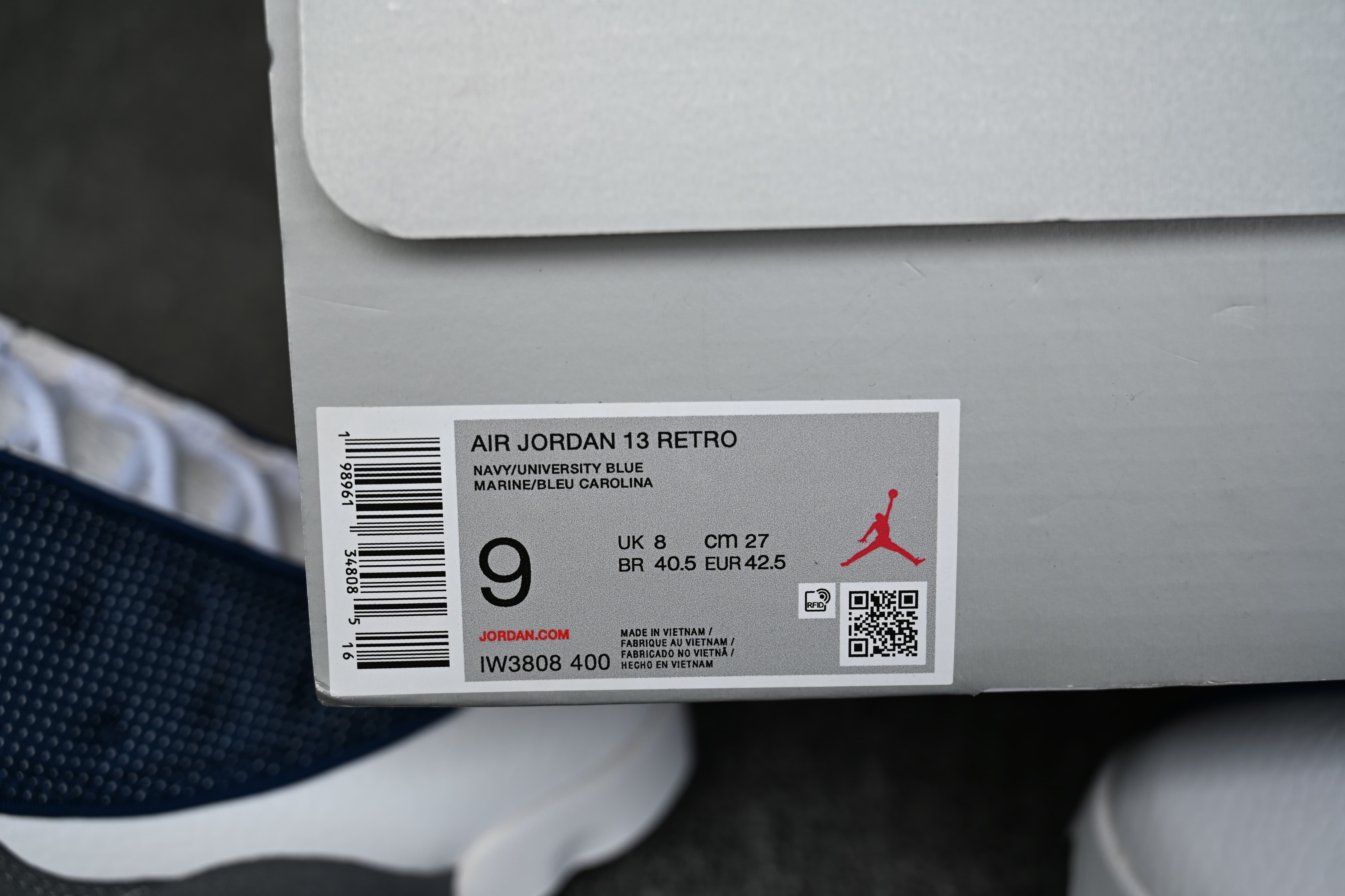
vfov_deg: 28.6
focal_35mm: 47
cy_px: 448
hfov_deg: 41.9
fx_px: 1756
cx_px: 672
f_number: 5
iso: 100
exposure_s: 1/100
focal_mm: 47
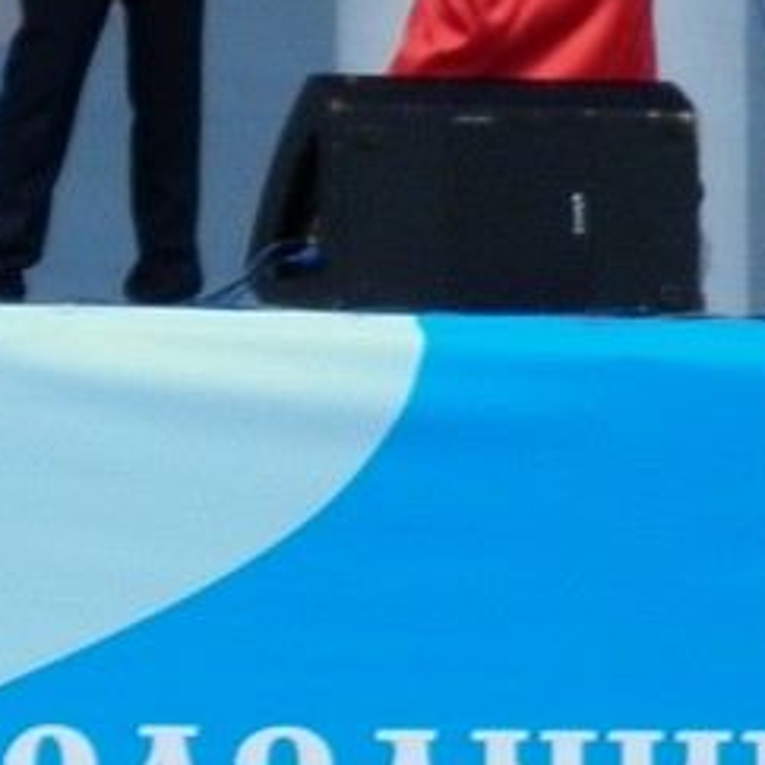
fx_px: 15327
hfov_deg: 2.9
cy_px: -77
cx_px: -3
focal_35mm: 613
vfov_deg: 2.9
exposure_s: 1/200
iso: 80
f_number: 6.2
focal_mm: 20
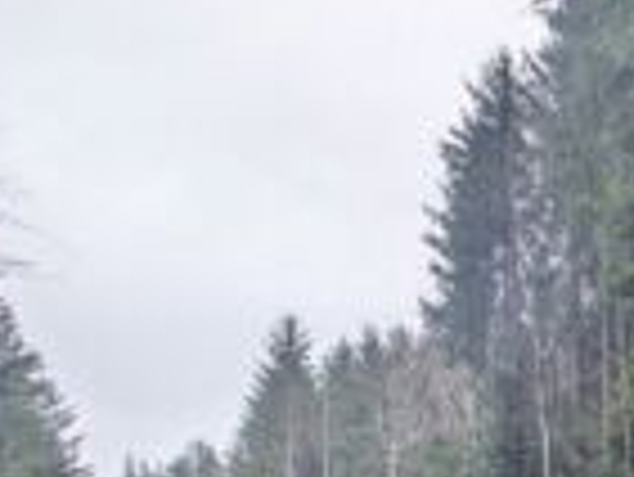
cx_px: 850
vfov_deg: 32.2
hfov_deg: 34.6
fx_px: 623
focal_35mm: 34
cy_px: 614
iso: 36
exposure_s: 1/50.1
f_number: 1.95
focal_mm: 2.23
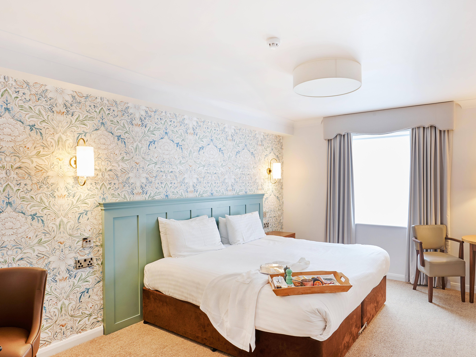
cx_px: 276
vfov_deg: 61.0
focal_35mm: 22
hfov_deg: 75.8
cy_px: 191
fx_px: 303
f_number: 13
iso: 31
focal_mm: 16
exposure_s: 3
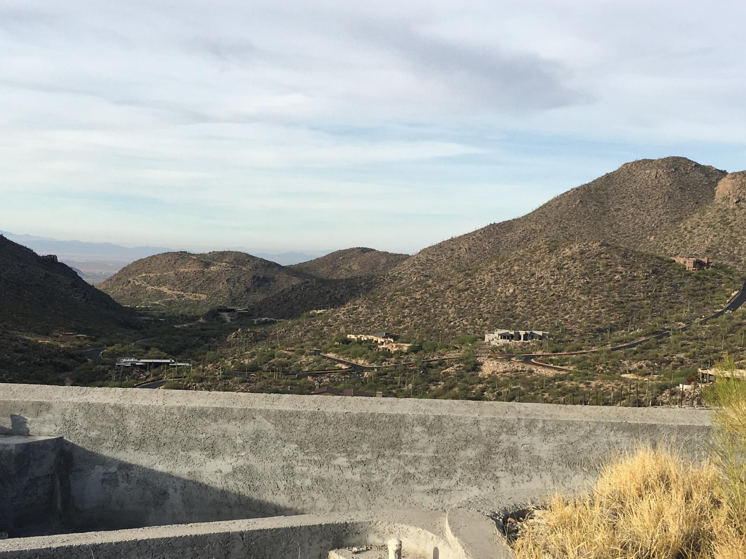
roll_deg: -2.1
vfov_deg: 30.8
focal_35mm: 47
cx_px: 355
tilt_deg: -2.5
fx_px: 1013
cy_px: 317
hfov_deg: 40.4
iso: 25
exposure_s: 1/999
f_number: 2.2
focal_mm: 4.15
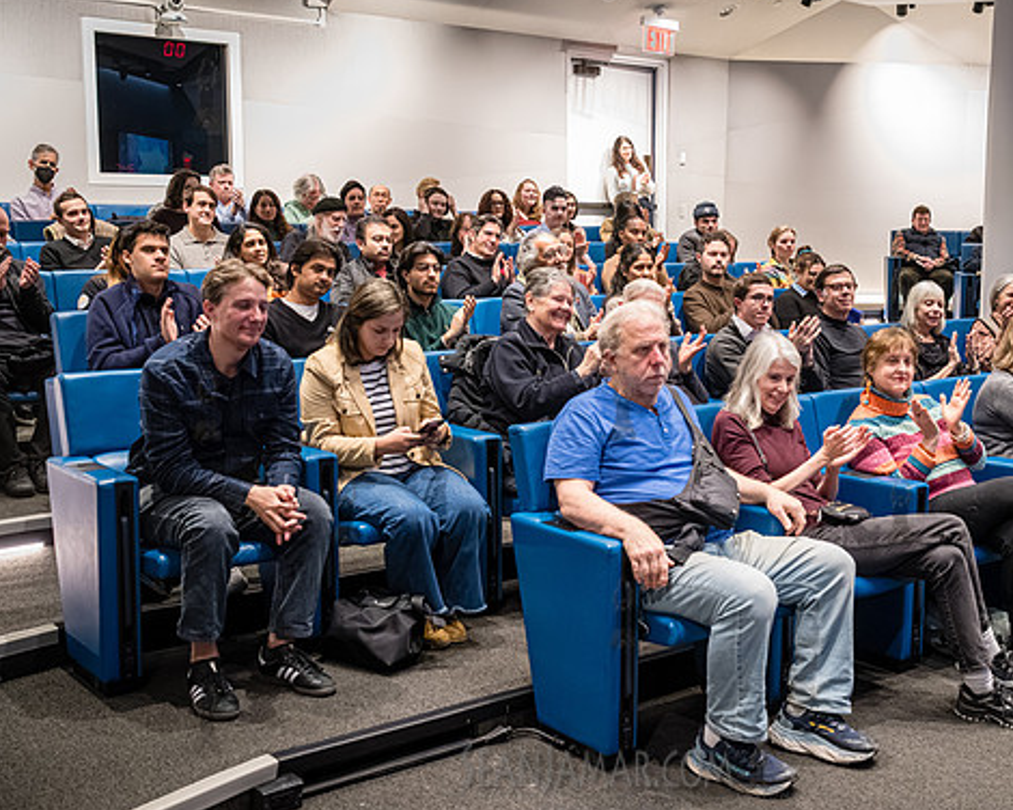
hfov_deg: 43.5
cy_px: 403
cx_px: 621
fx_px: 1259
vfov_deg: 35.7
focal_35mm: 42
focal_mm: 35
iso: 8000
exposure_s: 1/250
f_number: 4
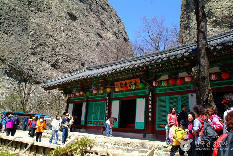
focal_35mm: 30
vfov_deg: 43.7
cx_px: 116
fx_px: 194
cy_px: 78
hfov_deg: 61.9
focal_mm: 20
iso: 800
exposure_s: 1/500
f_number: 11
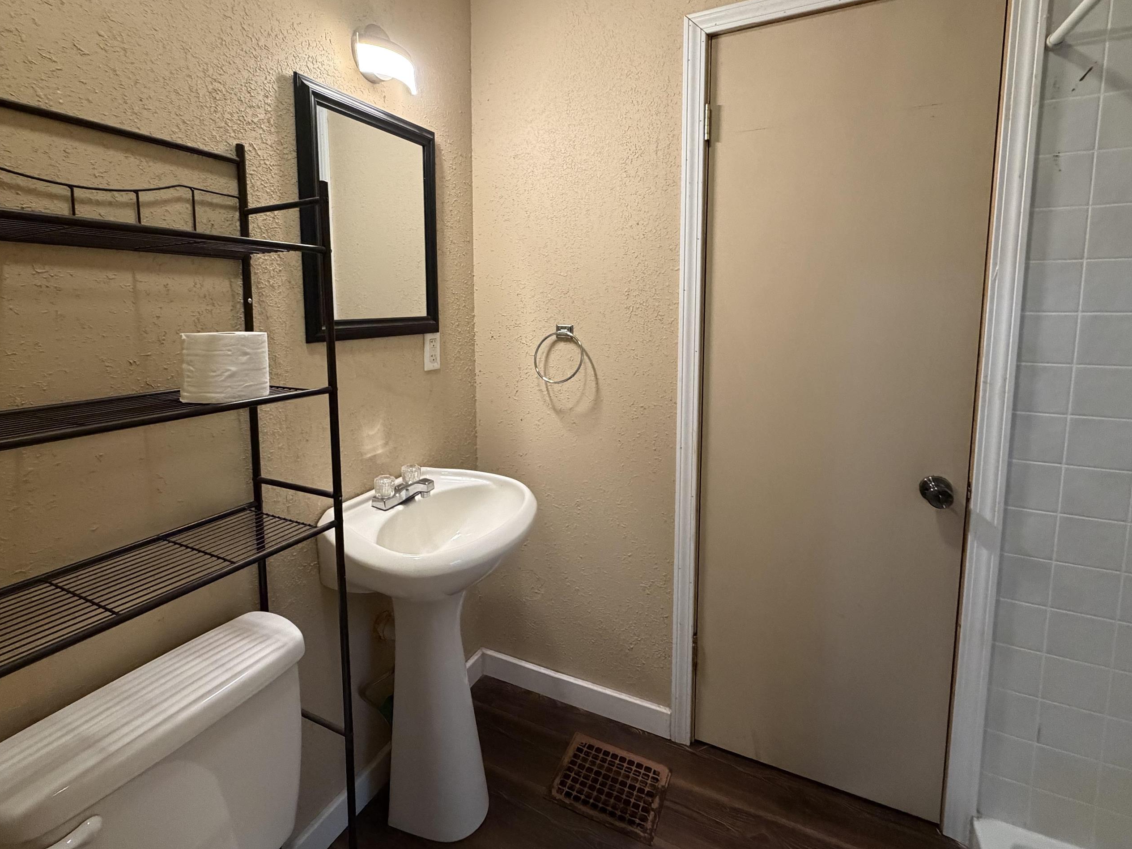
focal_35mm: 17
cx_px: 531
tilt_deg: -4.0
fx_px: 556
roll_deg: +0.5
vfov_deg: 74.2
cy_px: 356
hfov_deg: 90.9
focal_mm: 2.22
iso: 500
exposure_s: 1/60
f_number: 2.2
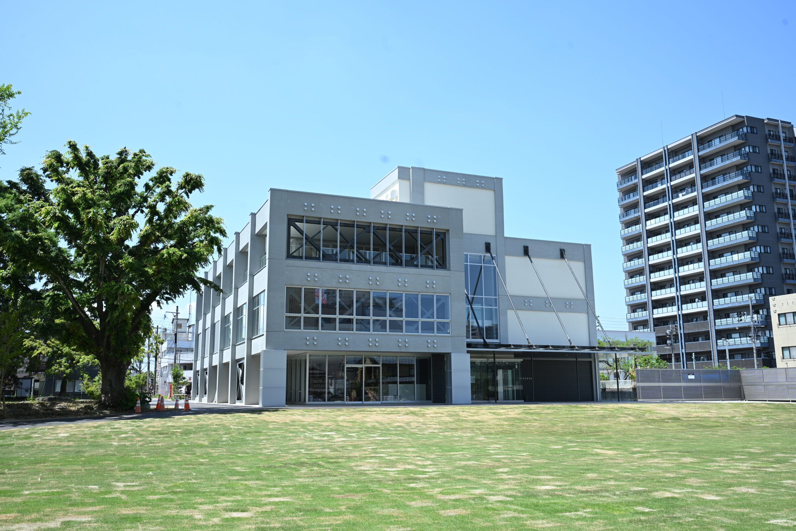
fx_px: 663
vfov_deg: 43.6
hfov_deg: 61.9
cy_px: 266
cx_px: 398
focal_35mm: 30
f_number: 8
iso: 100
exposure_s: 1/125
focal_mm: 30
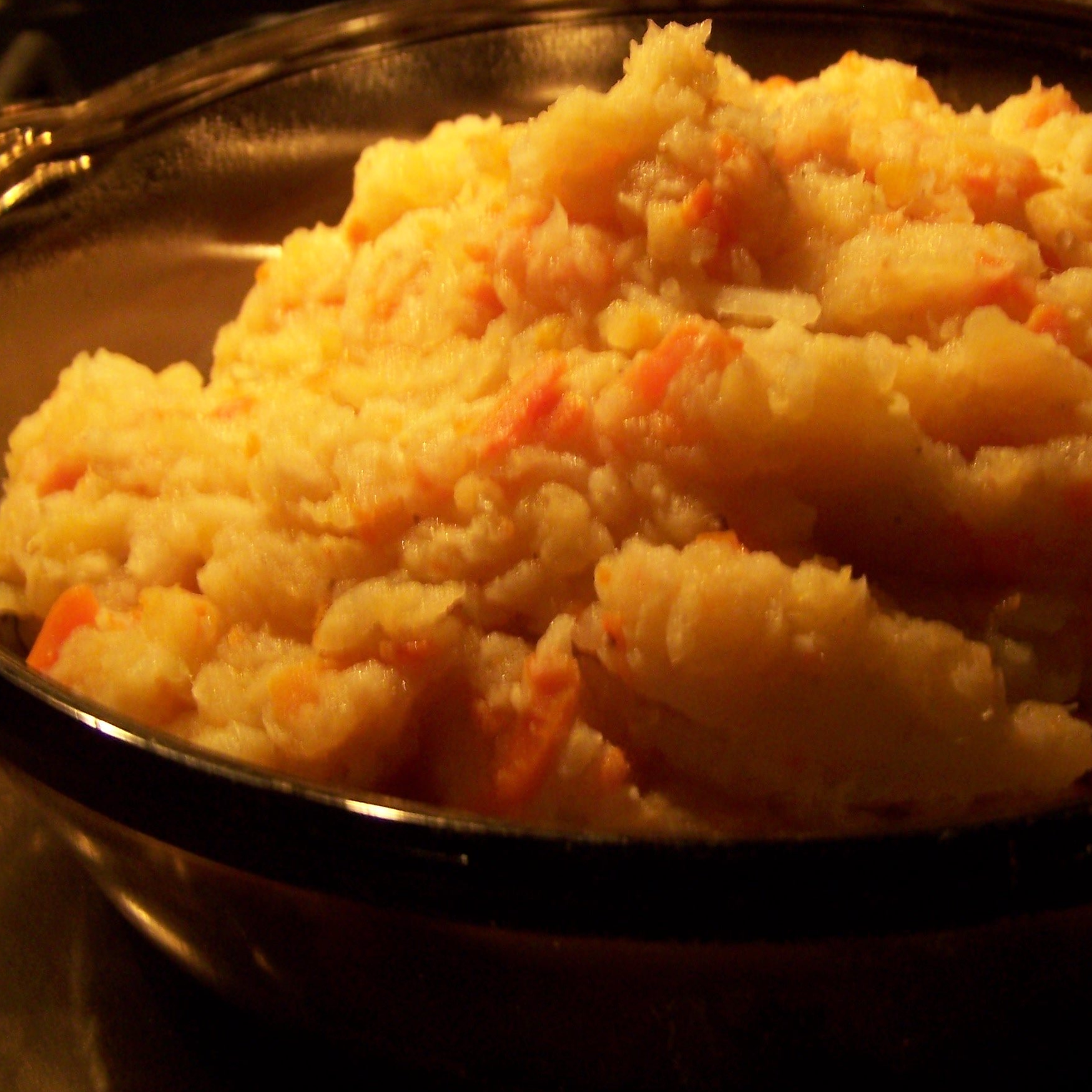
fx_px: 2106
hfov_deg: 28.9
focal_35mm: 59
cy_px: 450
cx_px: 728
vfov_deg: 29.0
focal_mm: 6.3
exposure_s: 1/8
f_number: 2.8
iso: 160
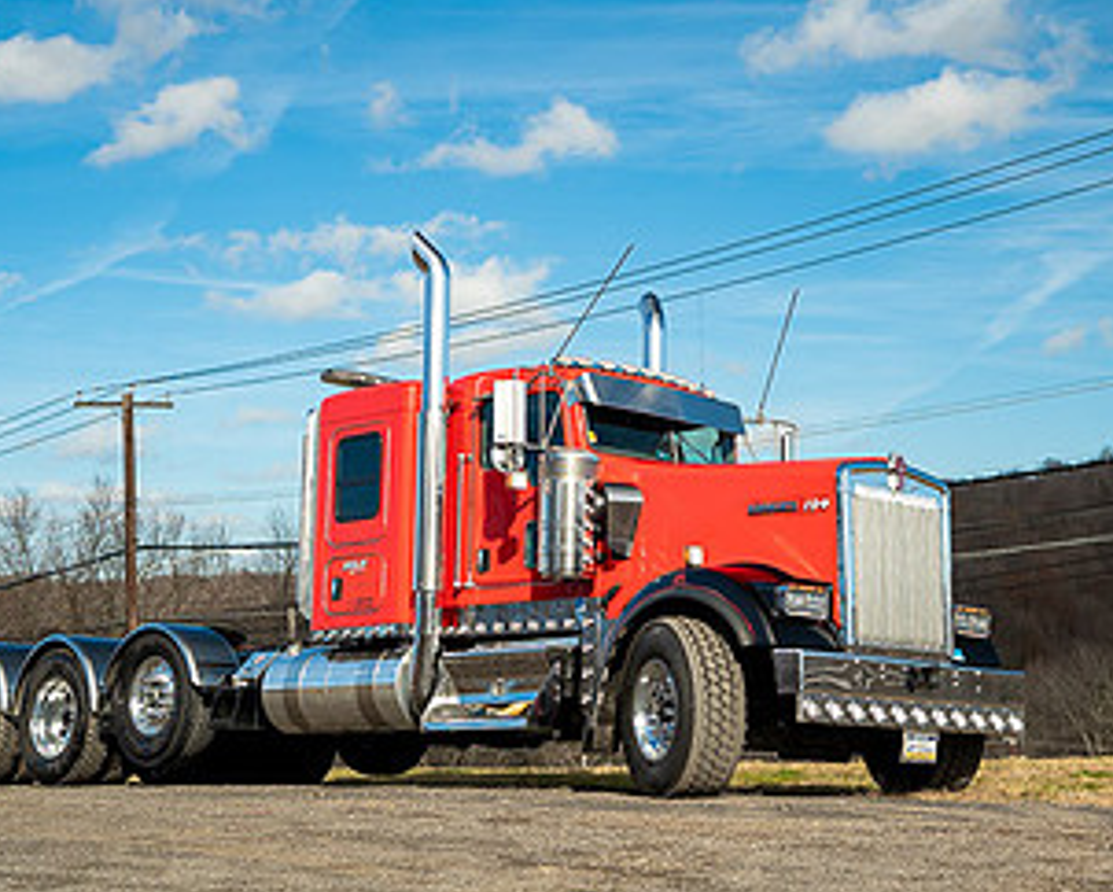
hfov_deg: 29.9
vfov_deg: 24.2
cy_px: 374
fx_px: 2077
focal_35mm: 63
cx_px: 693
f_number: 2.2
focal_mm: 35
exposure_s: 1/1000
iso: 100
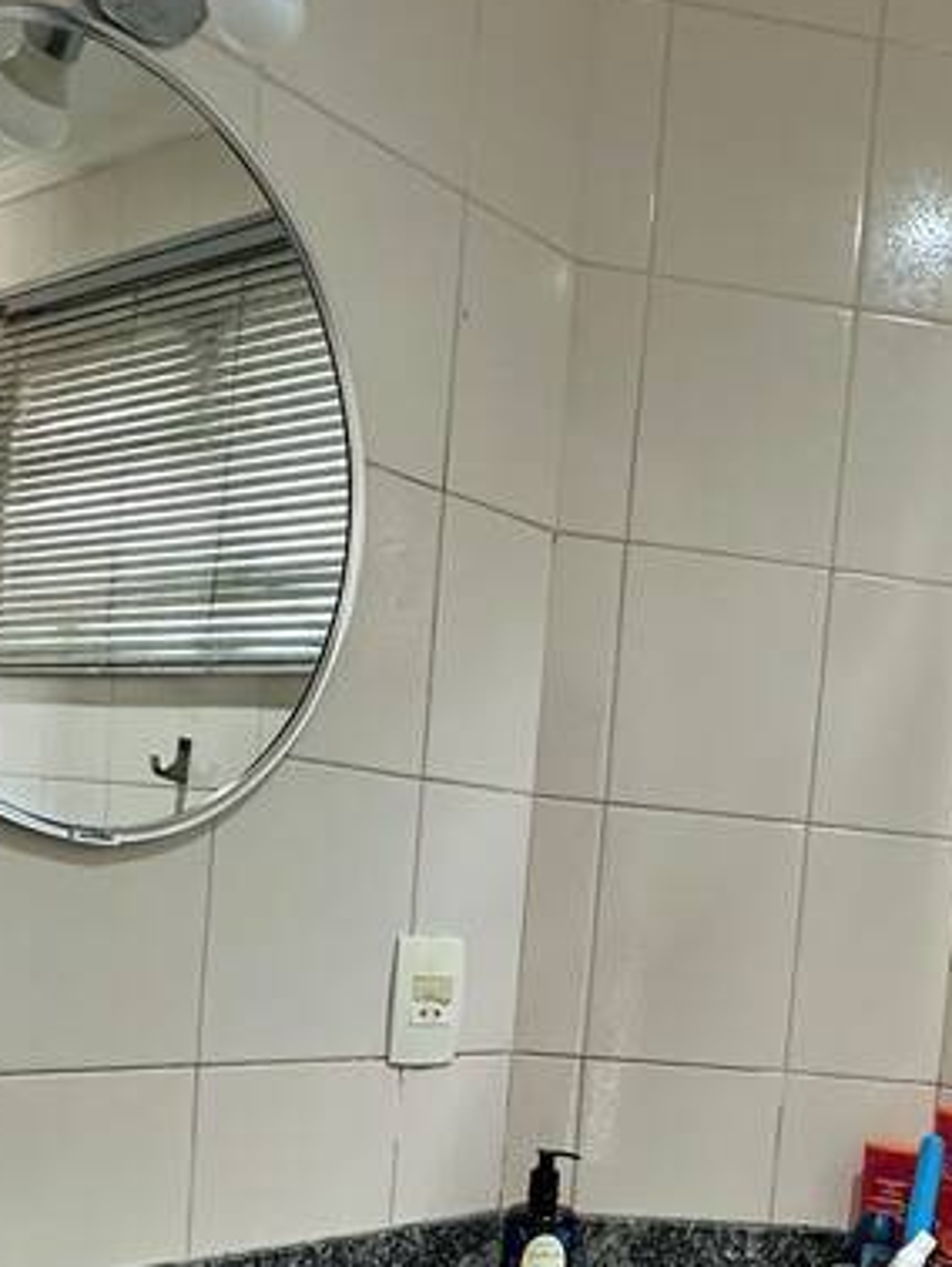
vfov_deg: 44.5
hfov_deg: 34.3
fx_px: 1465
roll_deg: -6.0
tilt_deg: -3.7
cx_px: 825
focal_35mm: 40
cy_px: 1012
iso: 320
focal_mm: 2.22
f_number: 2.2
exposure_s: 1/60
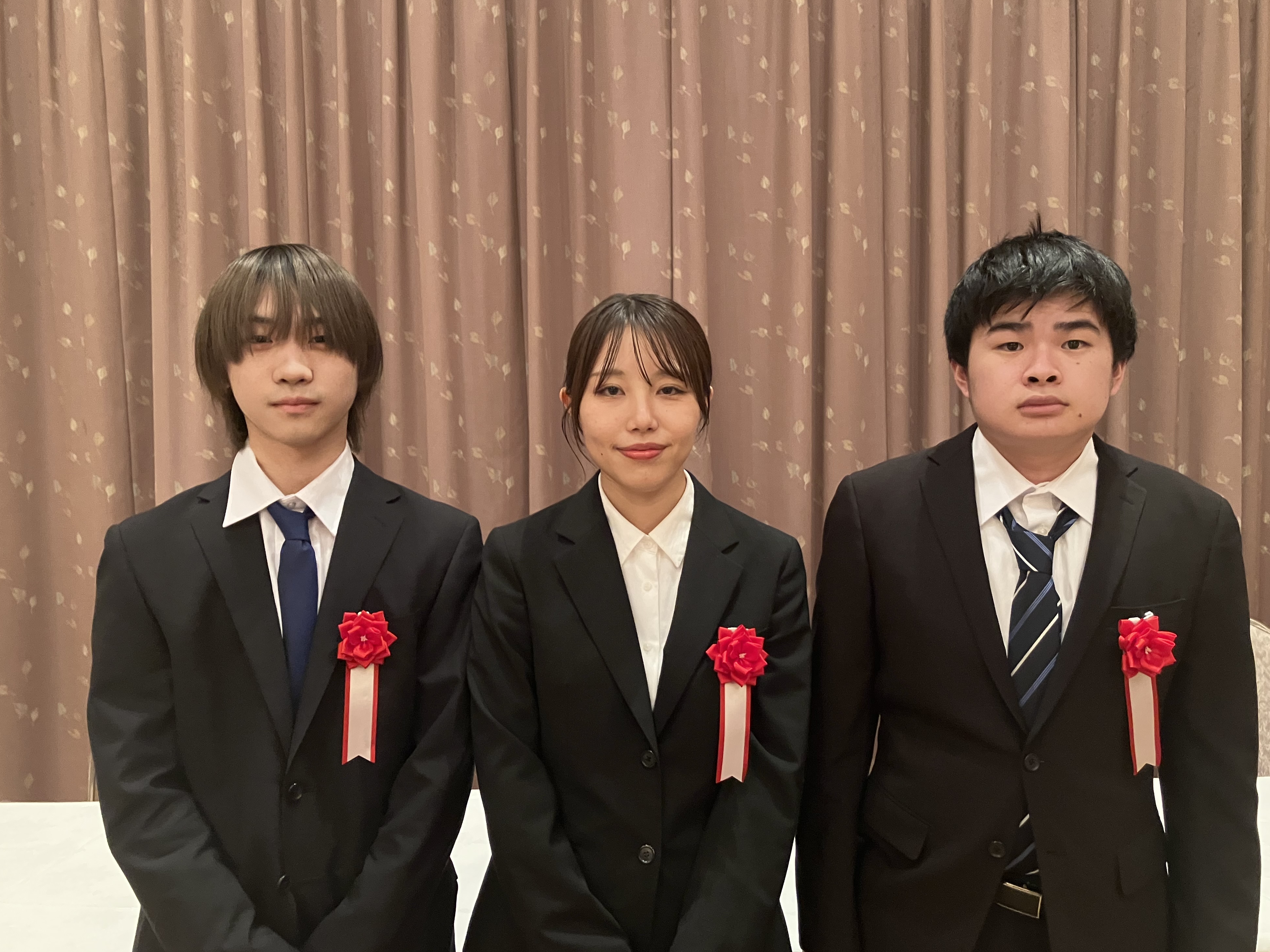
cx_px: 650
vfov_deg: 48.2
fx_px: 1064
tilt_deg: -4.0
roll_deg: +0.4
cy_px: 471
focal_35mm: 29
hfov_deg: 61.7
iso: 400
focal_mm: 3.99
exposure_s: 1/30
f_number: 1.8
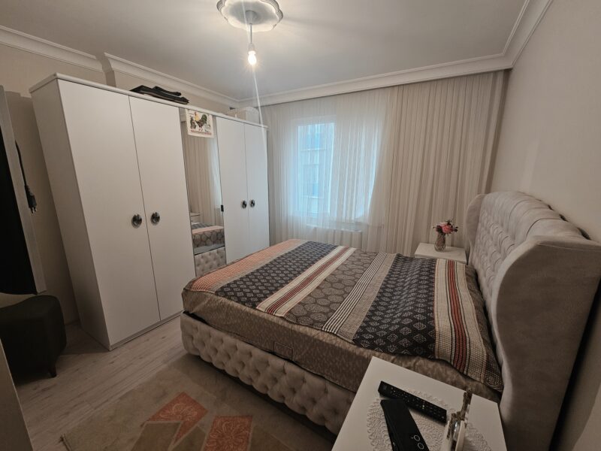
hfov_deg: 106.2
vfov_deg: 89.9
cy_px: 226
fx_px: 226
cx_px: 300
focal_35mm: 13
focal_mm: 2.2
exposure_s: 1/50
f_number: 2.2
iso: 125
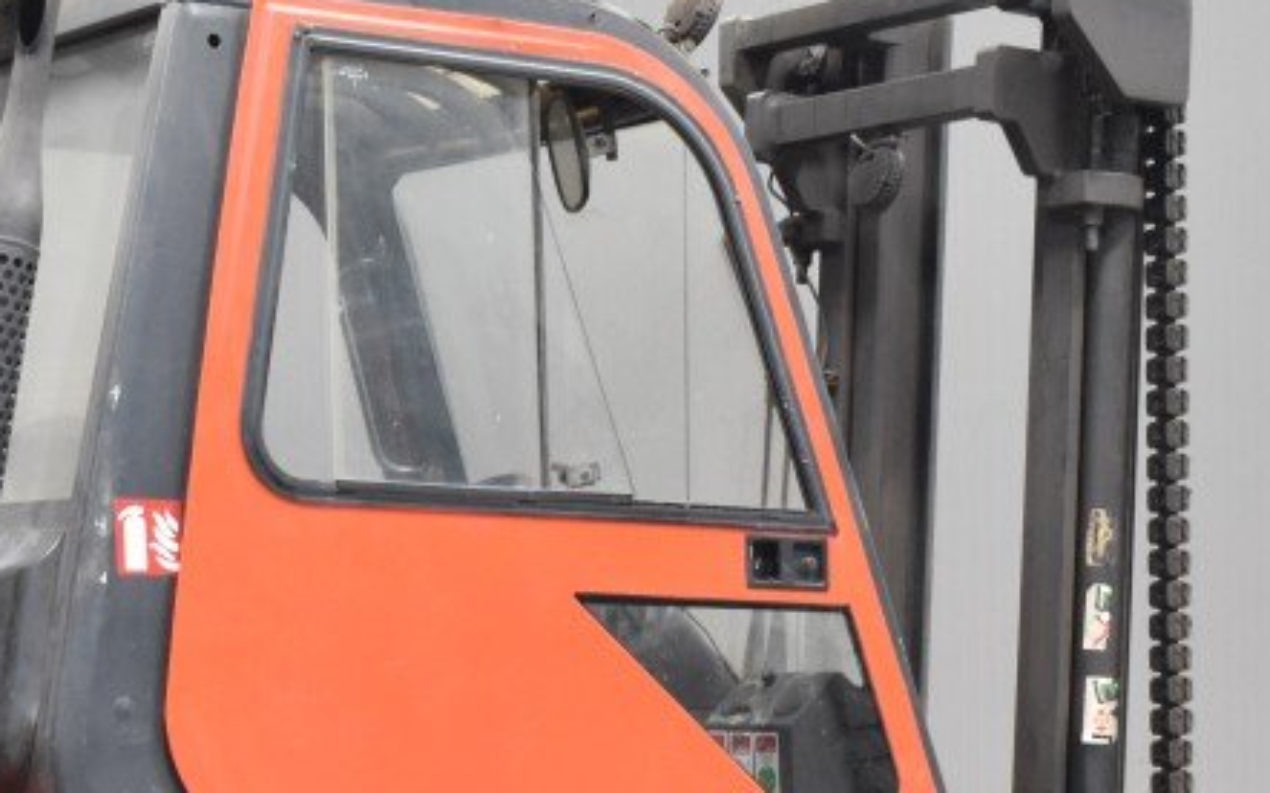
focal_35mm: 108
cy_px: 750
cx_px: 316
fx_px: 3737
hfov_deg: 19.2
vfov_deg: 12.0
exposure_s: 1/25
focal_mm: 26
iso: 1600
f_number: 5
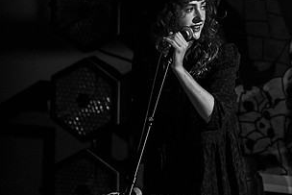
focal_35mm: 501
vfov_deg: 2.7
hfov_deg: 4.1
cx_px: 252
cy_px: 24
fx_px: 4065
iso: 1250
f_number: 2.8
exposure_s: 1/160
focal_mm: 180
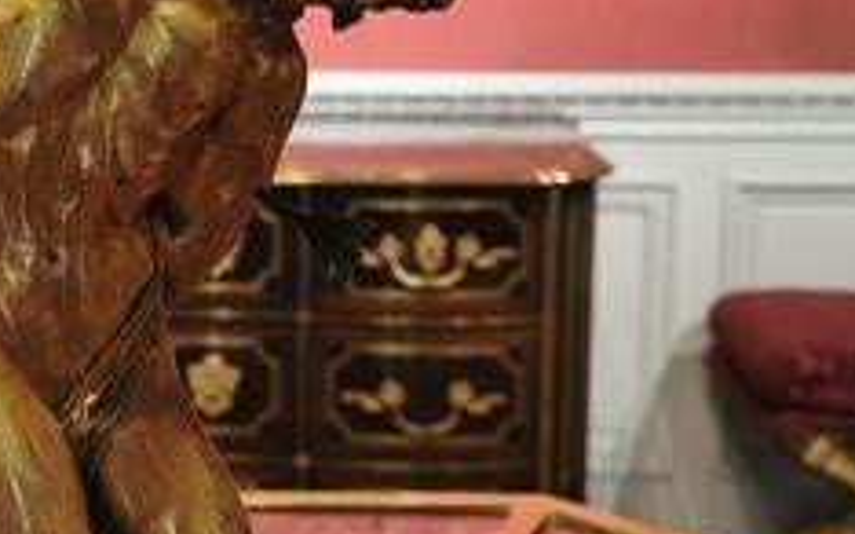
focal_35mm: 87
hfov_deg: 23.5
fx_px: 2026
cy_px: 150
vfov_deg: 14.9
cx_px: 181
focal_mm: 6.14
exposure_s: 1/33.3
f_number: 1.65
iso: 1000
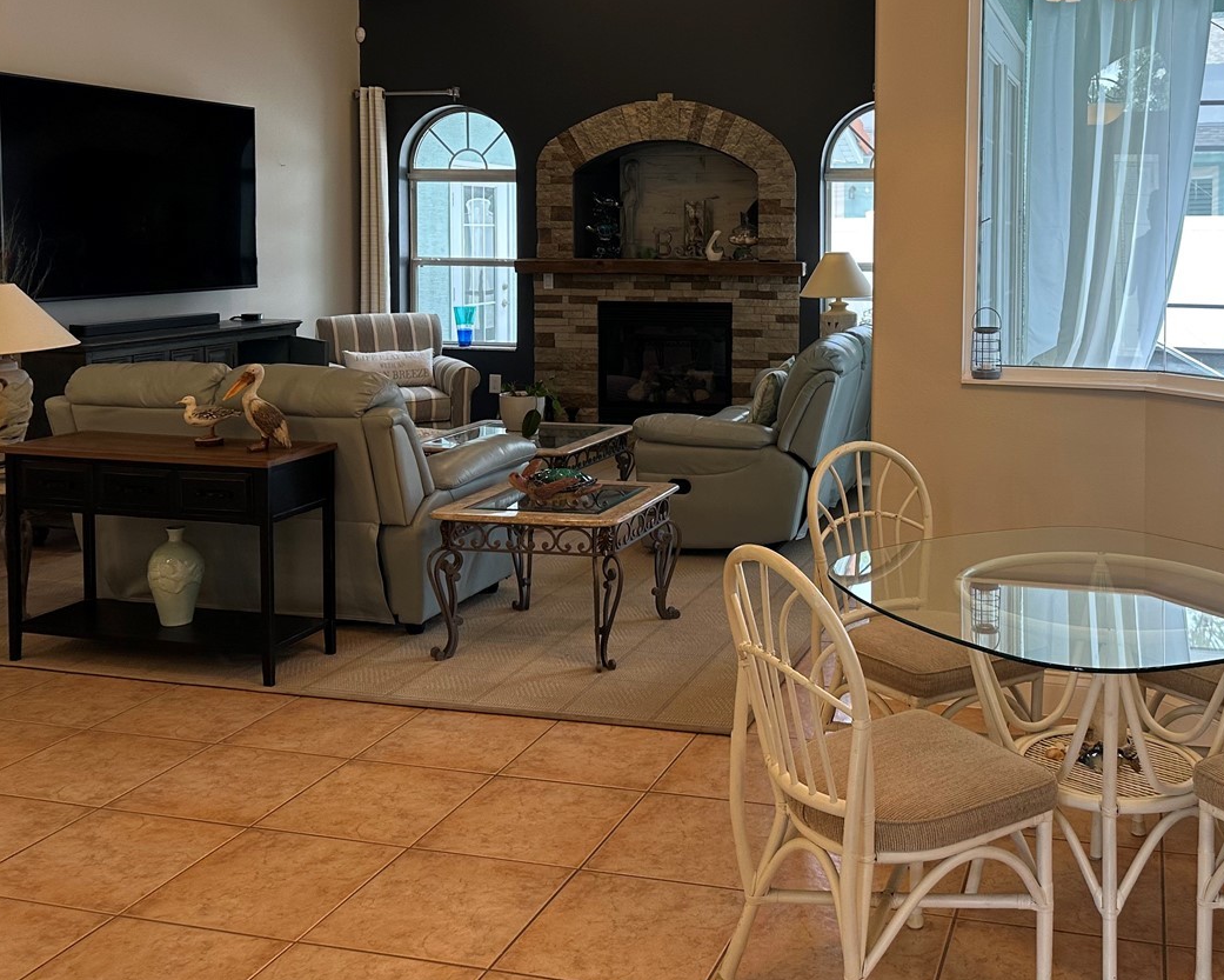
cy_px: 286
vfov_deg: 40.4
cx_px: 827
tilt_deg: -1.1
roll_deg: -0.6
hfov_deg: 49.3
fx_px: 1304
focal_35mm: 36
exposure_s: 1/120
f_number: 1.78
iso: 125
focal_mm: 6.86
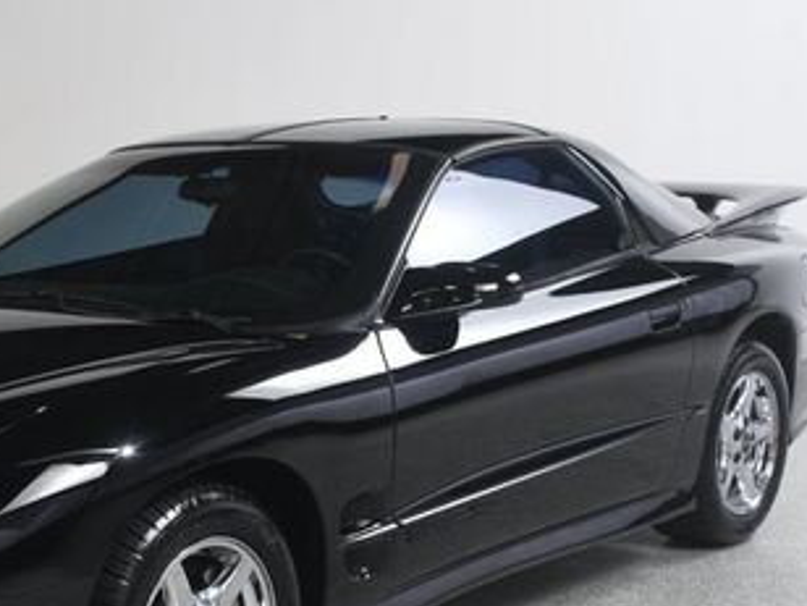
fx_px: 1818
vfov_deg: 18.8
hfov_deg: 24.5
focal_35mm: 78
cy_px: 430
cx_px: 126
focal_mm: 26
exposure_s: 1/160
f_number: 9
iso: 100
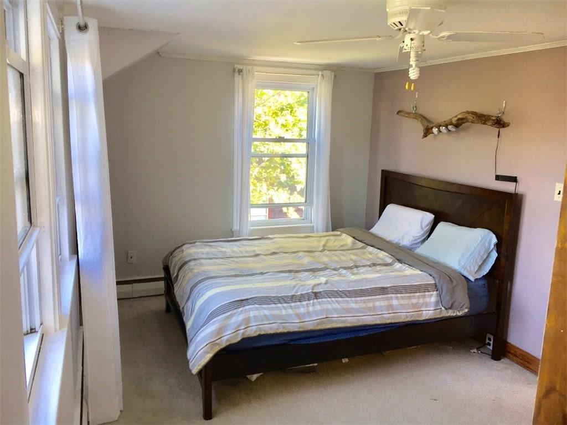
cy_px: 212
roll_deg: -1.3
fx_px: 475
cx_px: 284
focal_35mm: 29
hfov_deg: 61.7
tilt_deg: -11.0
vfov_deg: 48.2
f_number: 2.2
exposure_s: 1/30
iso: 32
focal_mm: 4.15
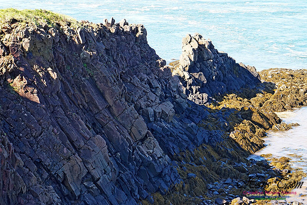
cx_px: 154
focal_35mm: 82
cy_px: 102
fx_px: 704
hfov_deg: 24.6
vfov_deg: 16.6
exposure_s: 1/125
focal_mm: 55
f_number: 13
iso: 1000
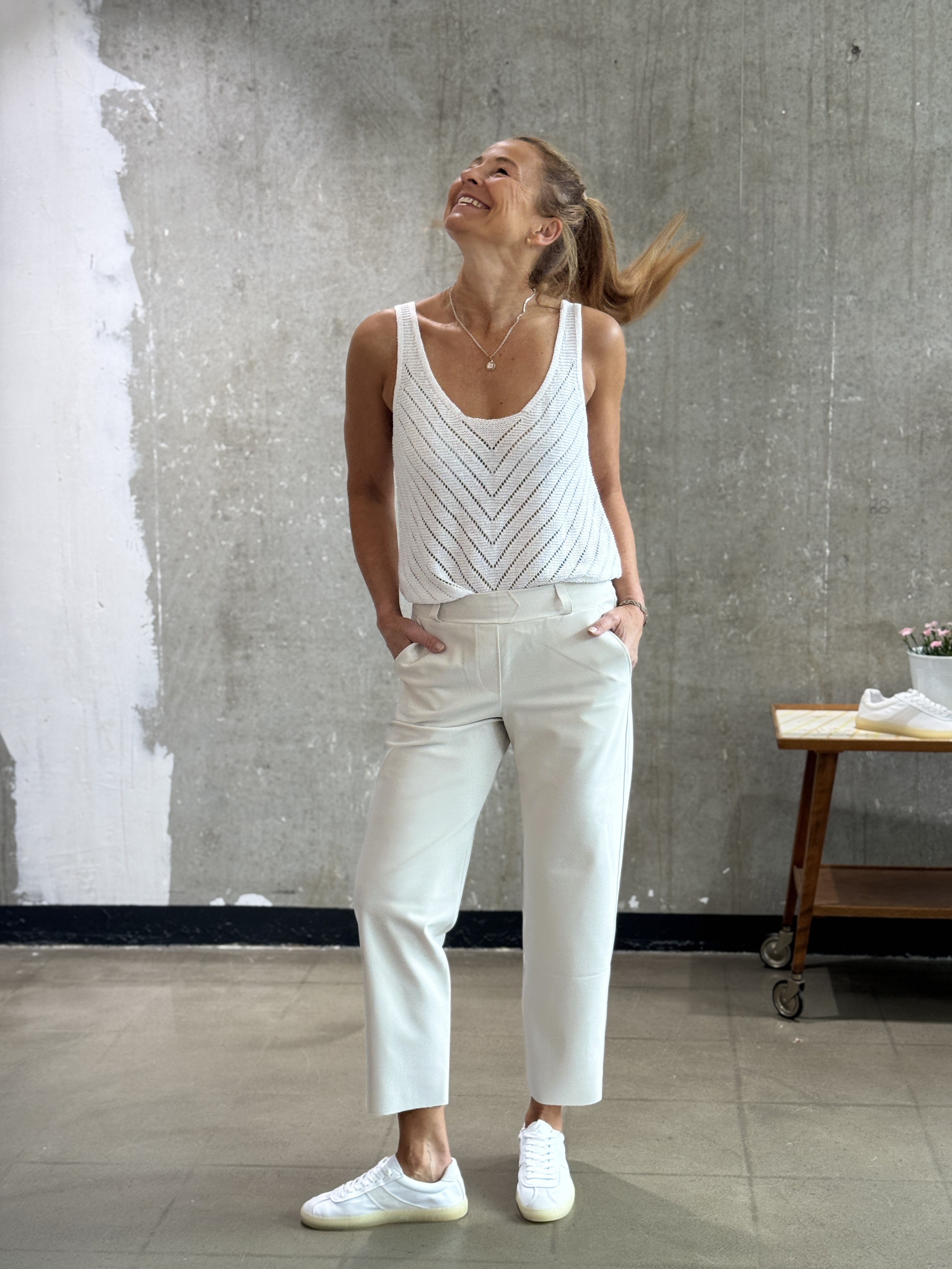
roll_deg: -0.1
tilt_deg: -7.6
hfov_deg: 30.3
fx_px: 1760
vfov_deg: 39.7
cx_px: 476
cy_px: 634
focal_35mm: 48
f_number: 1.78
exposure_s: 1/141
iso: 80
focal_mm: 6.76
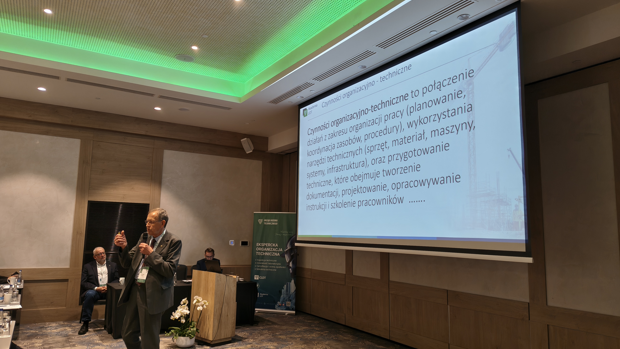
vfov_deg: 42.9
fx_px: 444
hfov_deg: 69.8
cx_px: 301
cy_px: 181
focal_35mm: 27
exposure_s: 1/80
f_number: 1.8
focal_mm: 5.56
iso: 803
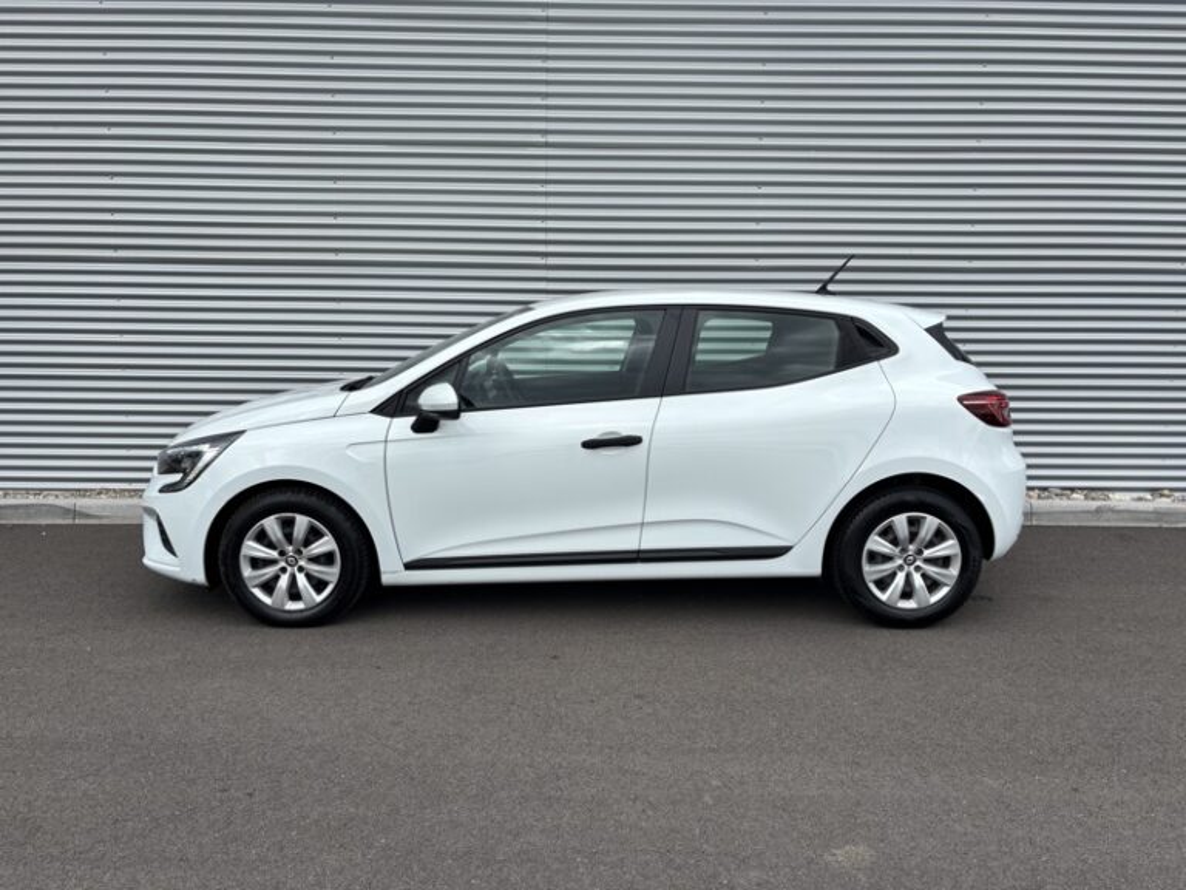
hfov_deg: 67.3
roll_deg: -0.5
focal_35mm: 26
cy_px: 445
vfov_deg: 53.1
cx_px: 593
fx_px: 891
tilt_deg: -8.7
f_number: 1.6
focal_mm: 5.96
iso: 50
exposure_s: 1/1477
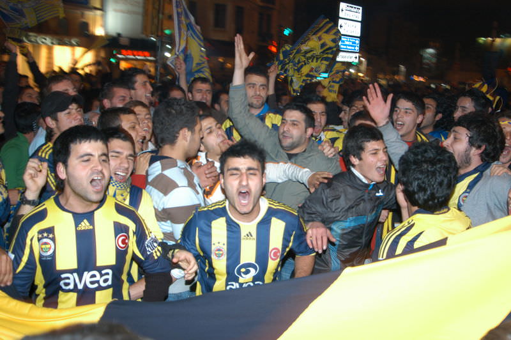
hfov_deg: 53.2
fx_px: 511
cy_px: 170
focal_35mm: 36
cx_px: 256
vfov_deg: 36.8
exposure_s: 1/40
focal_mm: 24
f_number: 3.5
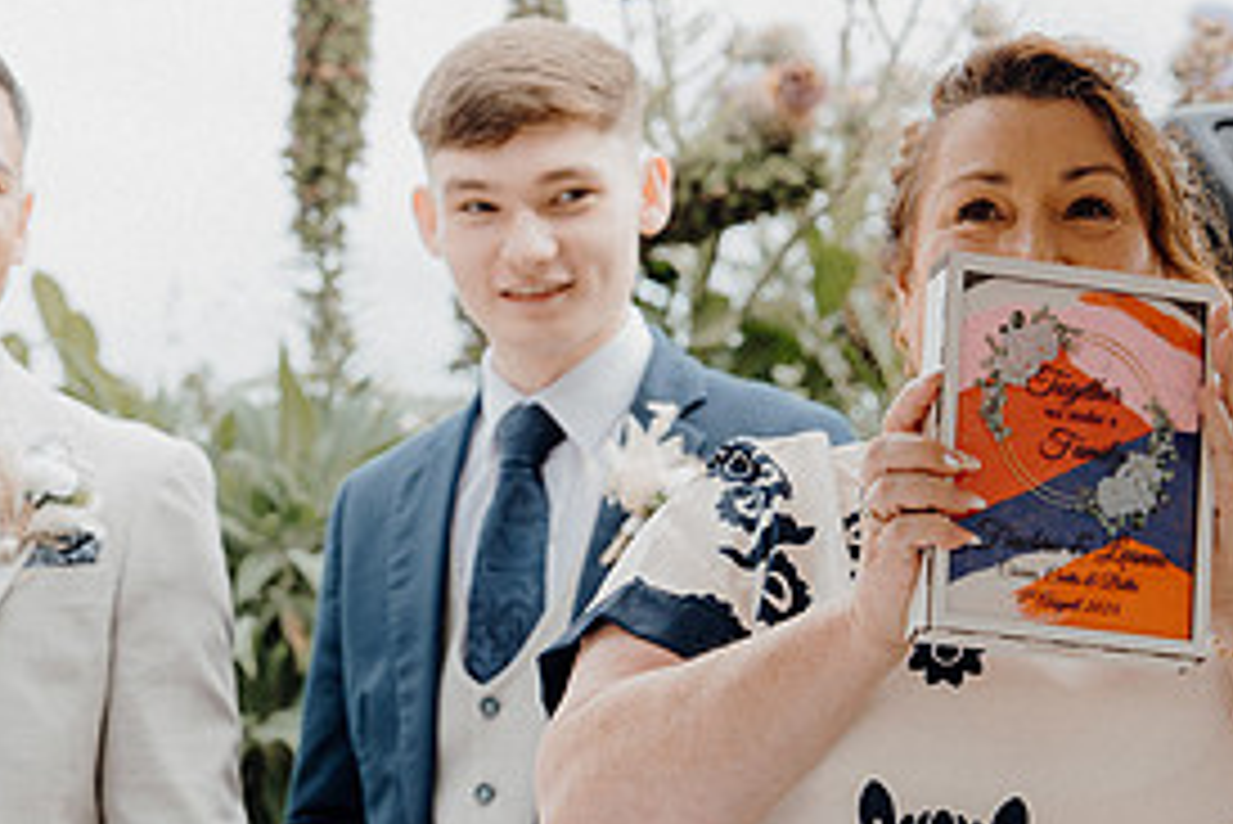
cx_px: 824
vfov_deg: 9.2
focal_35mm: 148
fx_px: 5071
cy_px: 741
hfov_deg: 13.8
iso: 125
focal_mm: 70
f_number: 3.5
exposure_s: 1/200
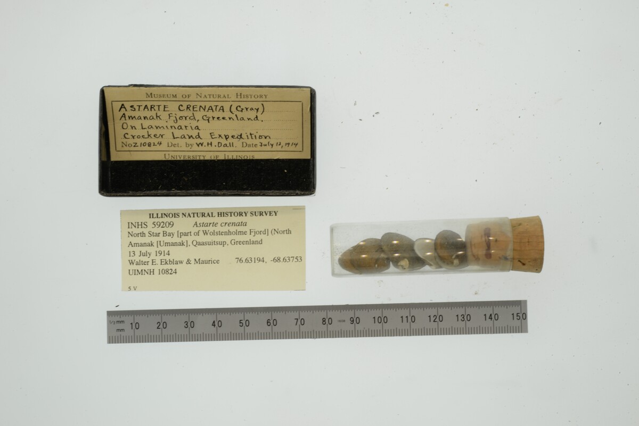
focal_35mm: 60
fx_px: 1065
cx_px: 320
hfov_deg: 33.4
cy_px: 213
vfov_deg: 22.6
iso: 100
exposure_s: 1/10
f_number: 32
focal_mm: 60
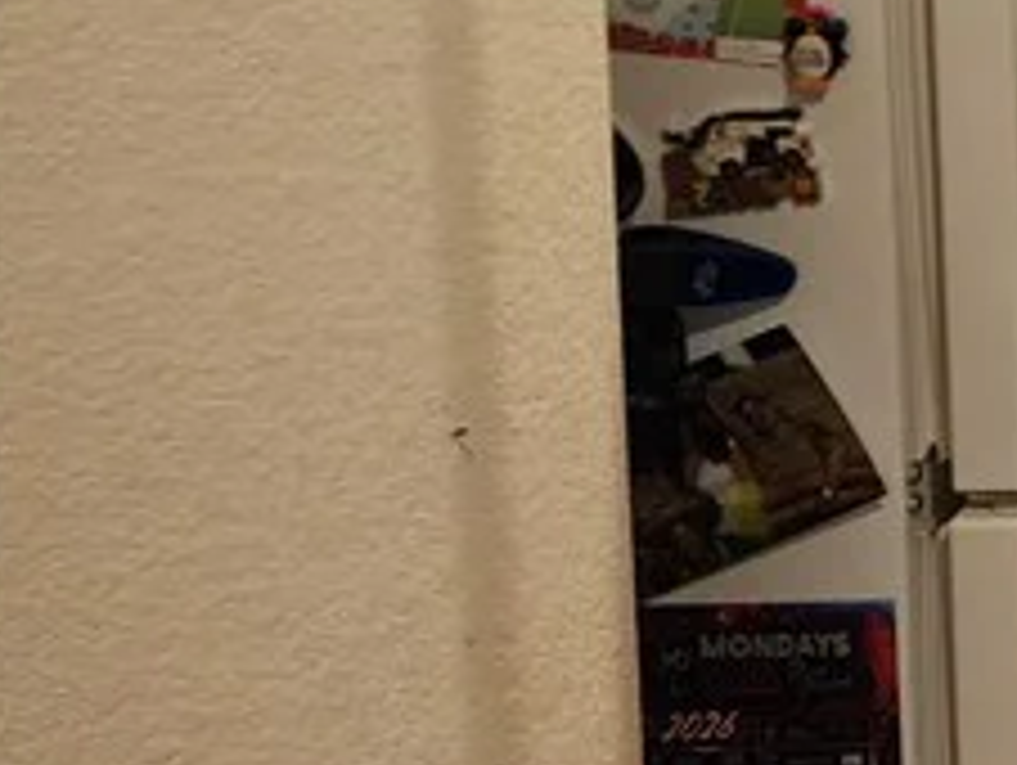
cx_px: 2290
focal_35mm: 104
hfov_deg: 14.2
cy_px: -252
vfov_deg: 13.7
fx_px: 3059
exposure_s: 1/120
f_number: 1.8
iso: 500
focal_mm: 6.4
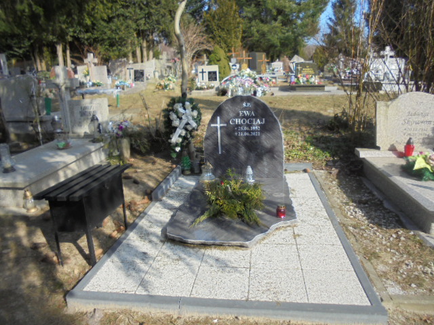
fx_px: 326
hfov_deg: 67.3
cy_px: 162
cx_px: 217
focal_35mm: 26
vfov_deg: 53.1
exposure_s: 1/640
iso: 100
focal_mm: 4.6
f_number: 3.5
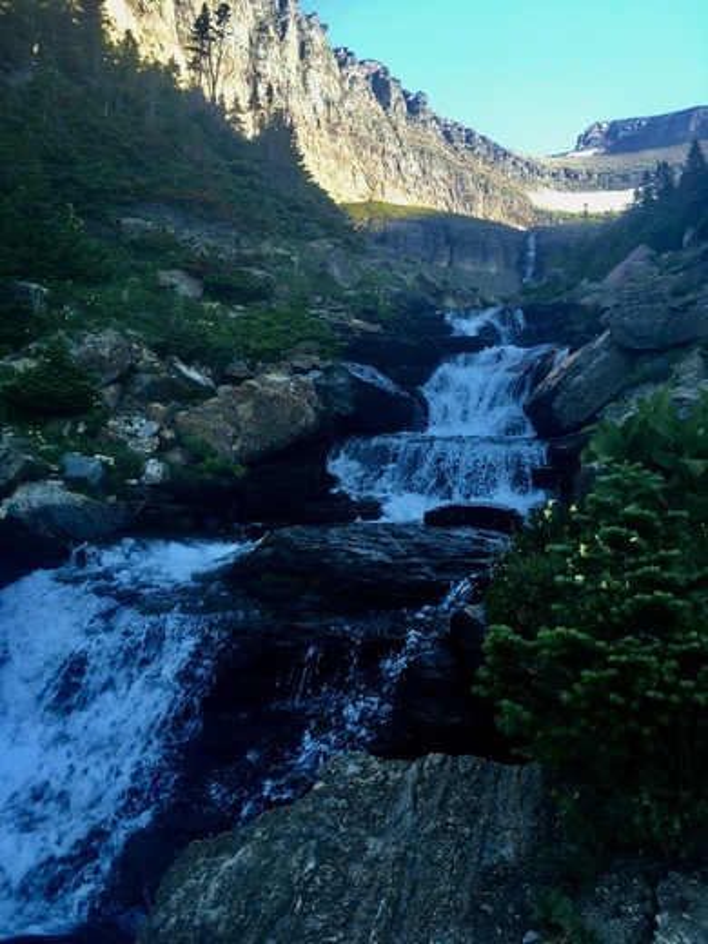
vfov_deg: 61.7
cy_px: 472
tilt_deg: +2.1
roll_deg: -4.0
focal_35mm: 29
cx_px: 354
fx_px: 791
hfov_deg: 48.2
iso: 25
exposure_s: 1/120
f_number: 2.2
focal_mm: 4.15
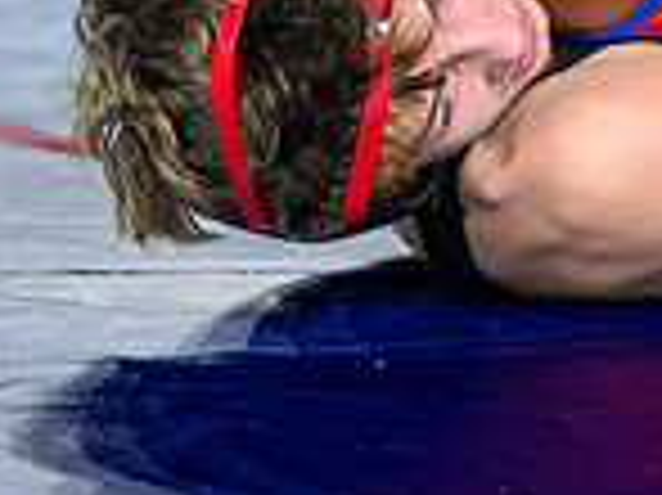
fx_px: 7070
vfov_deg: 4.0
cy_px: -140
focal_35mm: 370
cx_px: 915
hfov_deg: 5.3
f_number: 2.8
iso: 2000
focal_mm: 77
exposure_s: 1/800
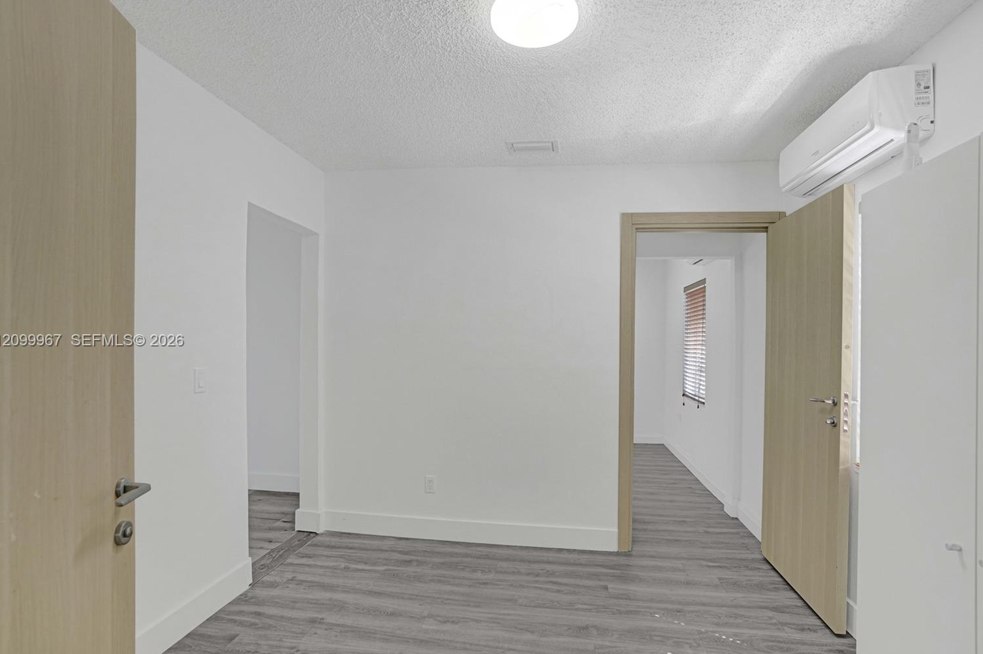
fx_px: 464
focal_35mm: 17
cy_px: 342
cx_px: 503
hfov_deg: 93.3
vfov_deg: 70.3
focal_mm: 16
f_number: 5.6
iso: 1600
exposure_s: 1/200
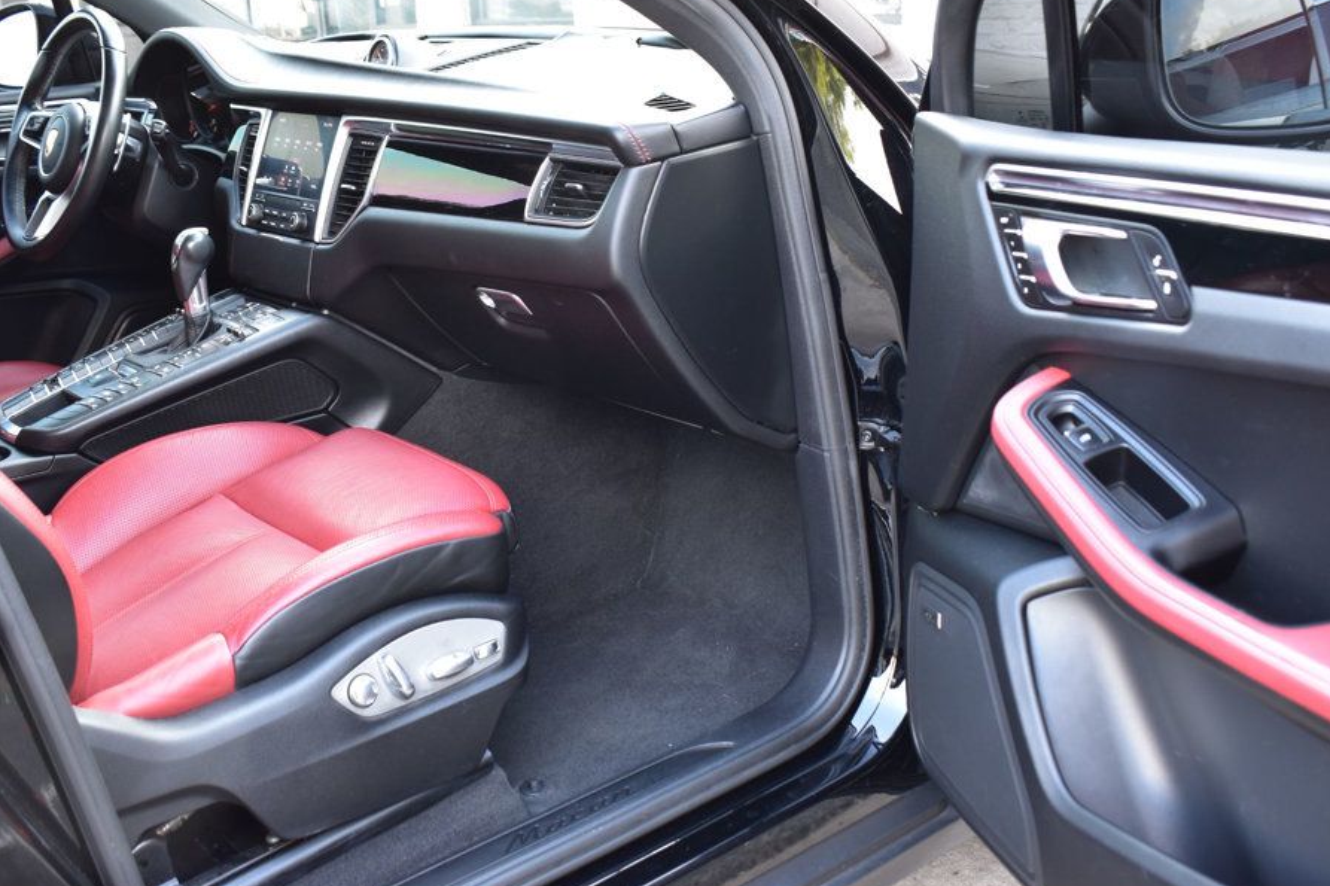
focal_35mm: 40
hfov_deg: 48.9
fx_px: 1462
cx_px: 642
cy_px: 414
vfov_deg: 33.7
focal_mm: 23
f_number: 6.3
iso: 400
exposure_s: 1/15
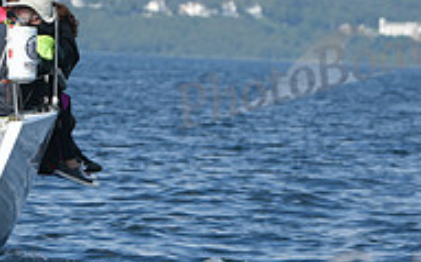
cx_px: 64
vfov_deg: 2.2
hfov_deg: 3.5
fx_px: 6924
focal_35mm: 604
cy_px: -12
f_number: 7.1
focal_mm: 195
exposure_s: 1/1600
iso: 250
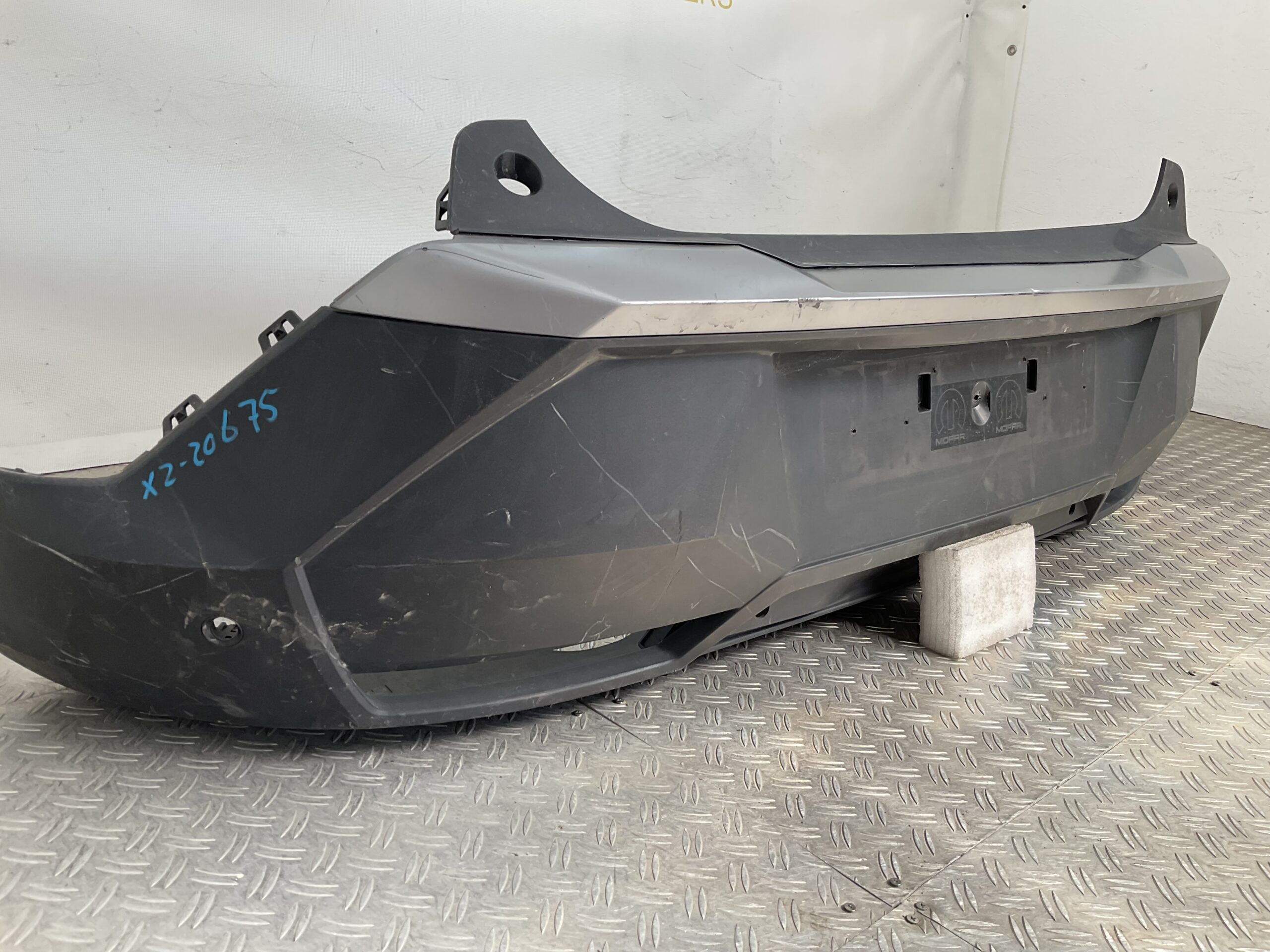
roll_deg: -5.7
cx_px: 635
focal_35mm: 29
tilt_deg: -18.3
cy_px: 476
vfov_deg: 48.2
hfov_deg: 61.7
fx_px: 1064
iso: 16
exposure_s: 1/147
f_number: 1.8
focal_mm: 3
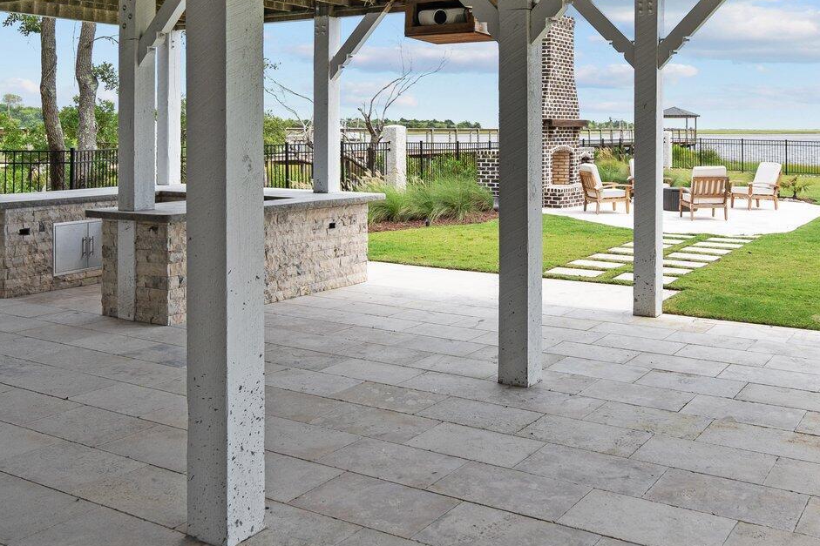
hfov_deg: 51.7
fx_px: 843
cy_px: 128
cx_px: 473
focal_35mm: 37
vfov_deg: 35.1
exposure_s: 1/1600
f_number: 4
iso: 320
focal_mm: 17
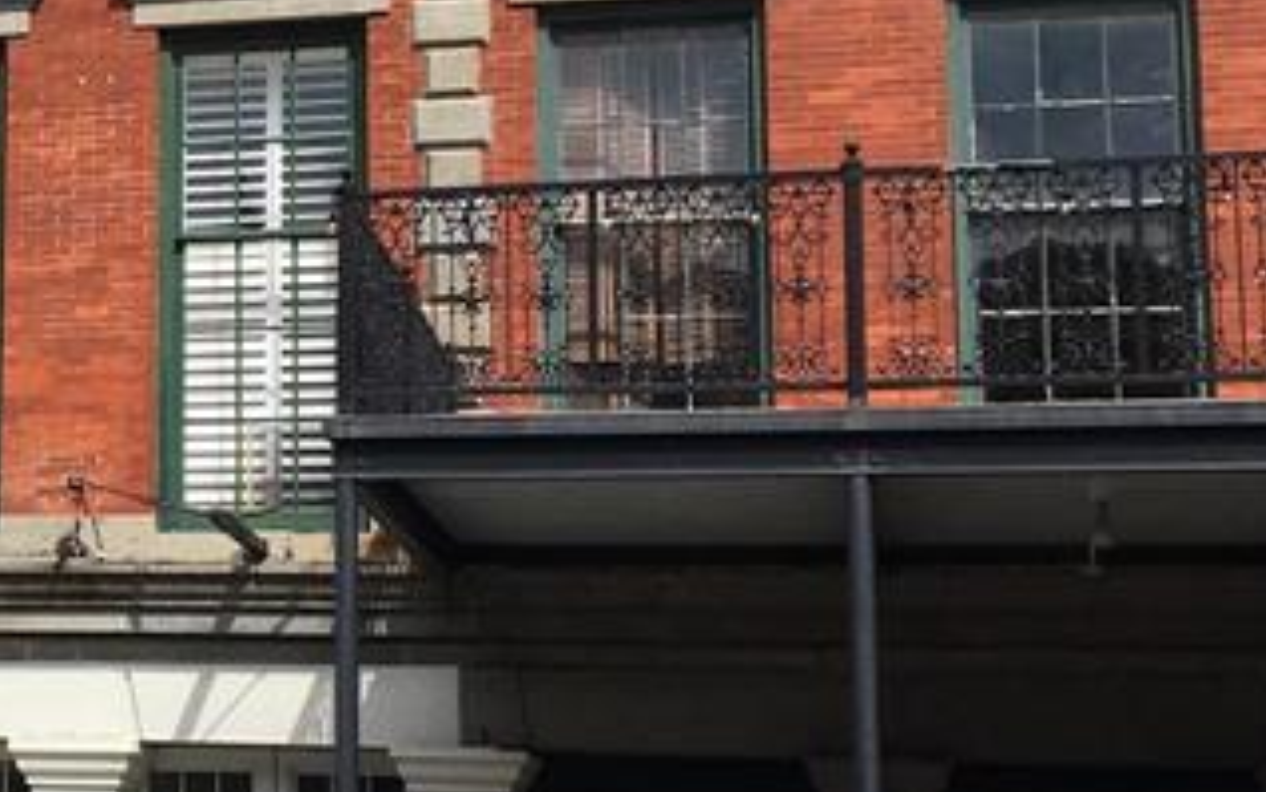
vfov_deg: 13.2
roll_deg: -3.0
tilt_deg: +10.3
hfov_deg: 18.9
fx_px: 3417
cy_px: 342
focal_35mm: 99
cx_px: -529
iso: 25
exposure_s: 1/2849
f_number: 2.2
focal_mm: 4.15
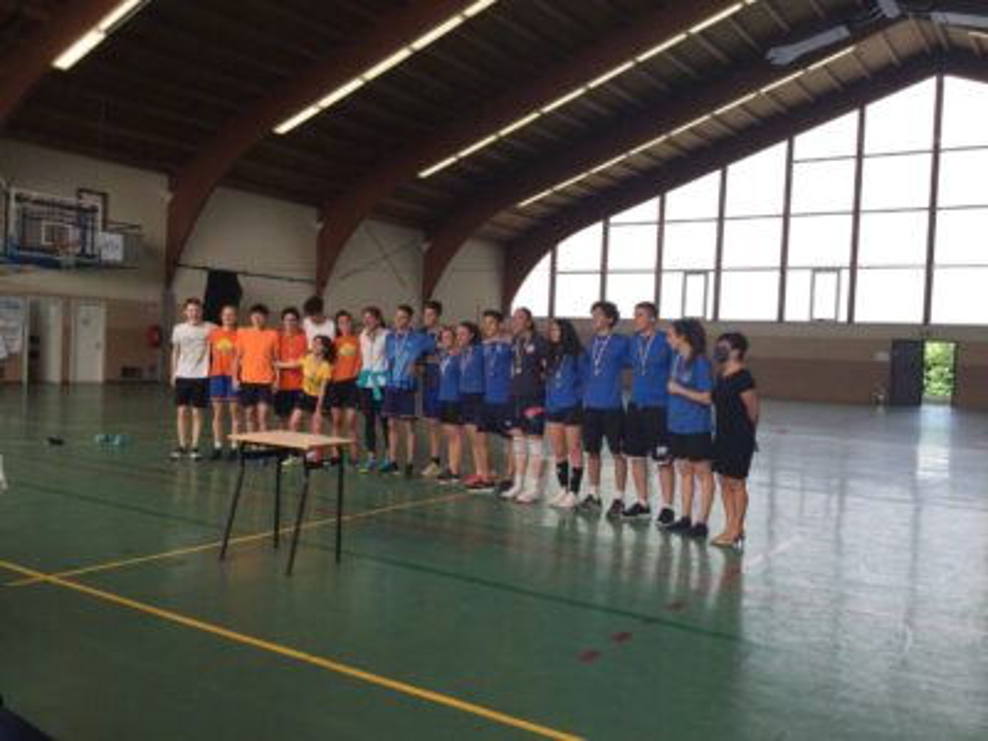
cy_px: 370
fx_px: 885
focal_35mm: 31
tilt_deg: -1.9
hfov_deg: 58.4
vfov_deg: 45.4
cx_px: 494
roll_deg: -4.0
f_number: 2.4
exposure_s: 1/100
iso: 40
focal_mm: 3.3
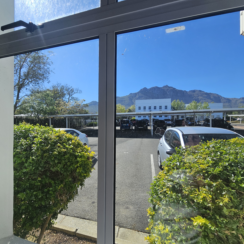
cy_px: 123
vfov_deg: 87.4
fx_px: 128
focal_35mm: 16
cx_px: 102
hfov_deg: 86.7
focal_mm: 2.2
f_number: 2.2
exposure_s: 1/1884
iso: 50
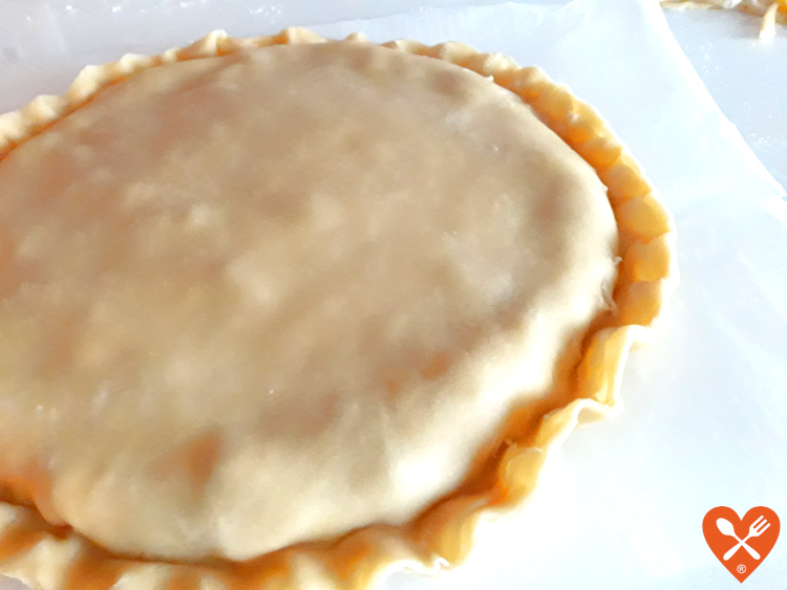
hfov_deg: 65.3
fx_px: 614
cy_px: 295
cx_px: 394
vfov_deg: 51.4
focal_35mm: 27
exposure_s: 1/17
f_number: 1.7
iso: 800
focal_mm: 3.71
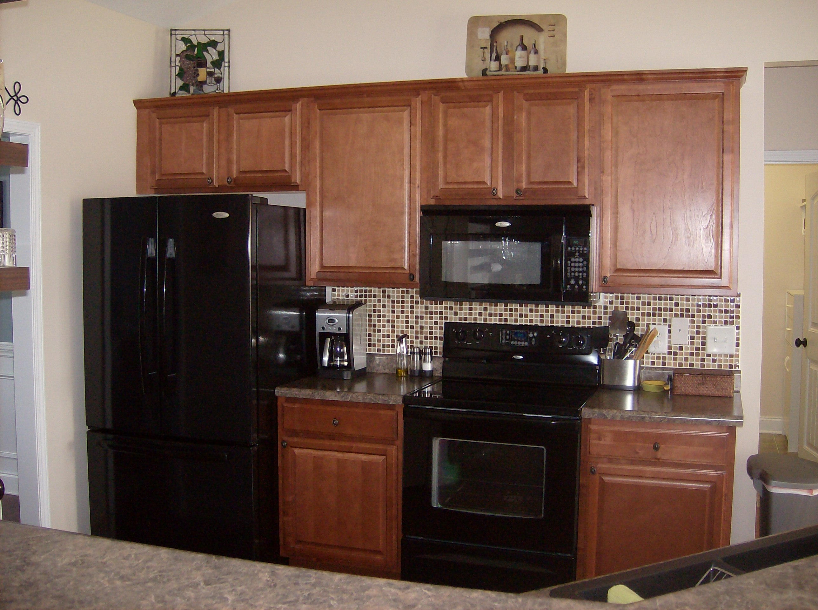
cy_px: 305
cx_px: 409
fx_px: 849
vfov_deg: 39.5
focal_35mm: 36
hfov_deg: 51.5
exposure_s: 1/60
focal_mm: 6
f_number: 2.8
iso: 200
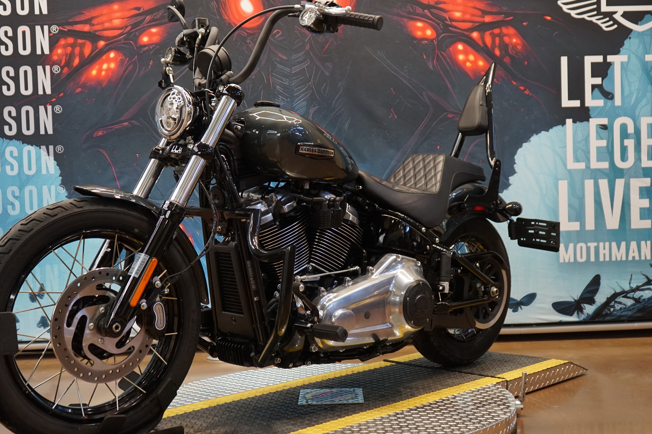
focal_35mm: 43
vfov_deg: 31.2
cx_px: 324
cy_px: 228
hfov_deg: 45.4
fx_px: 779
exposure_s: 1/160
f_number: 4
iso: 1250
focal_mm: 33
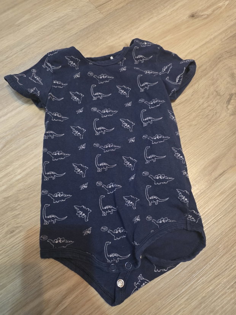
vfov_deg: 73.9
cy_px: 158
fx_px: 209
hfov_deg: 58.9
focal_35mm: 23
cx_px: 118
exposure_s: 1/50
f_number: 1.7
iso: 1600
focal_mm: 6.3
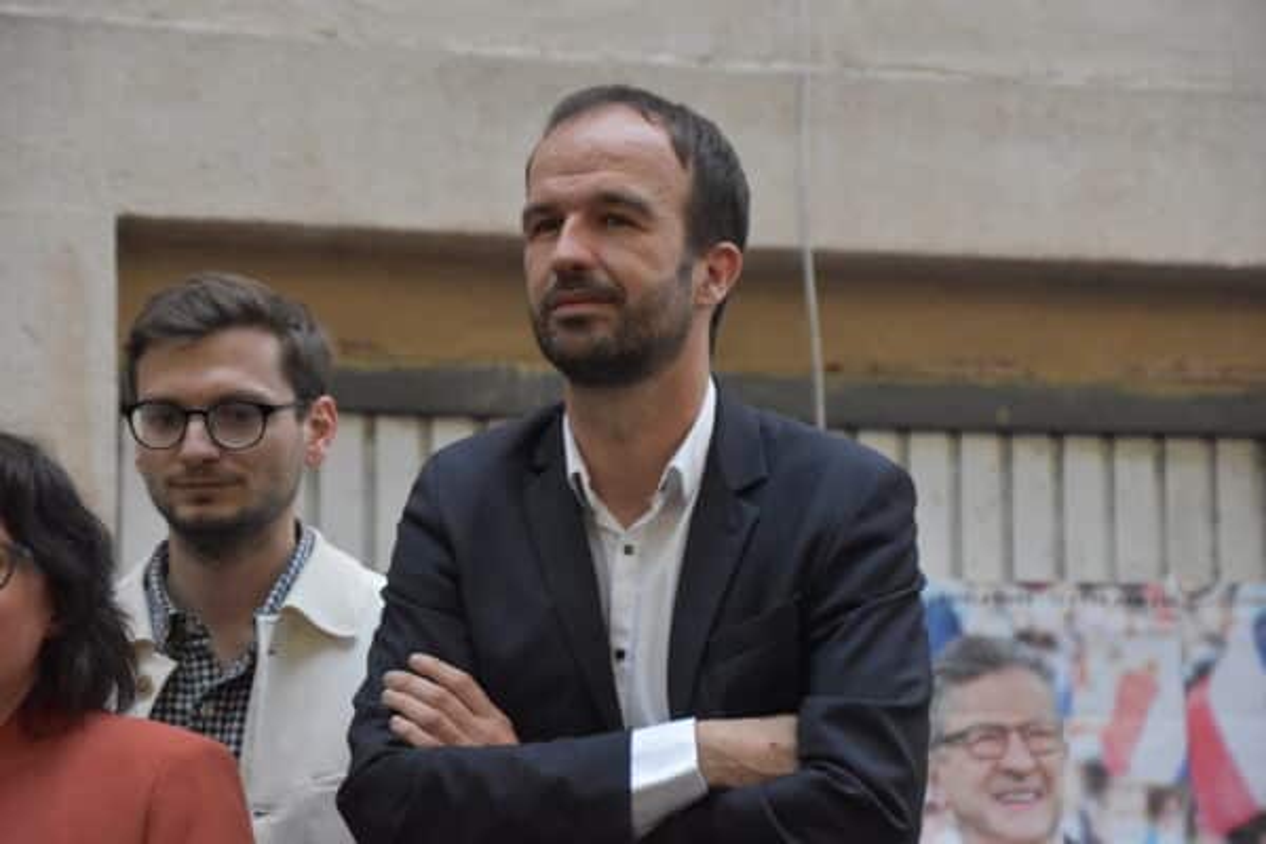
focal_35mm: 135
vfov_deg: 10.2
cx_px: 633
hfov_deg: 15.2
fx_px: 4747
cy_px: 422
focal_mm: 90
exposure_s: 1/250
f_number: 5.3
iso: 2500
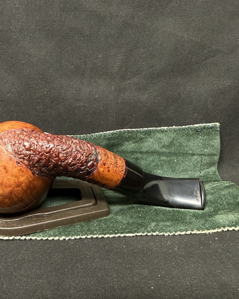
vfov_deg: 55.7
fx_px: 283
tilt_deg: -20.0
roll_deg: -1.4
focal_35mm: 32
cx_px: 96
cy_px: 147
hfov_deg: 45.5
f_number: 2.2
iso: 320
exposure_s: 1/60
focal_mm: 2.22
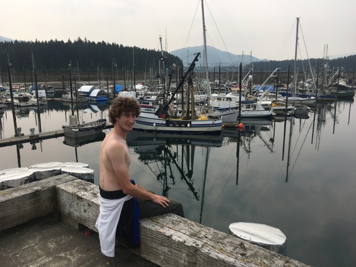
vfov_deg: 48.2
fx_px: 298
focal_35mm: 29
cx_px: 178
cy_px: 134
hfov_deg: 61.7
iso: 25
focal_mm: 4.15
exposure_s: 1/1789
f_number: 2.2
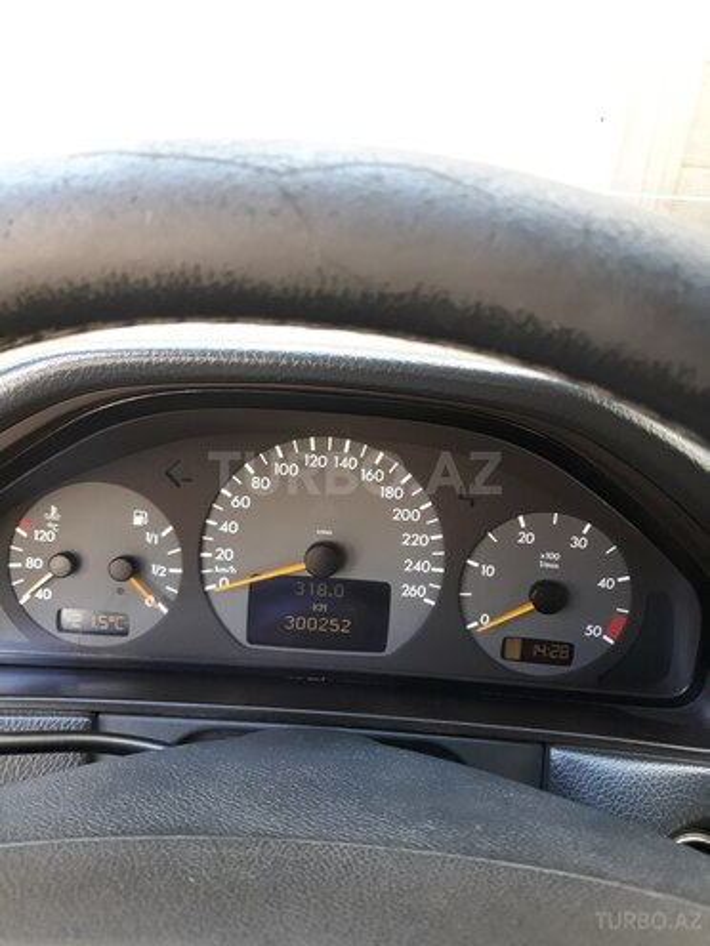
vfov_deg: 65.3
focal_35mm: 27
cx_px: 355
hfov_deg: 51.4
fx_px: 738
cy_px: 473
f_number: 1.7
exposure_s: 1/50
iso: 100
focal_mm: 3.71
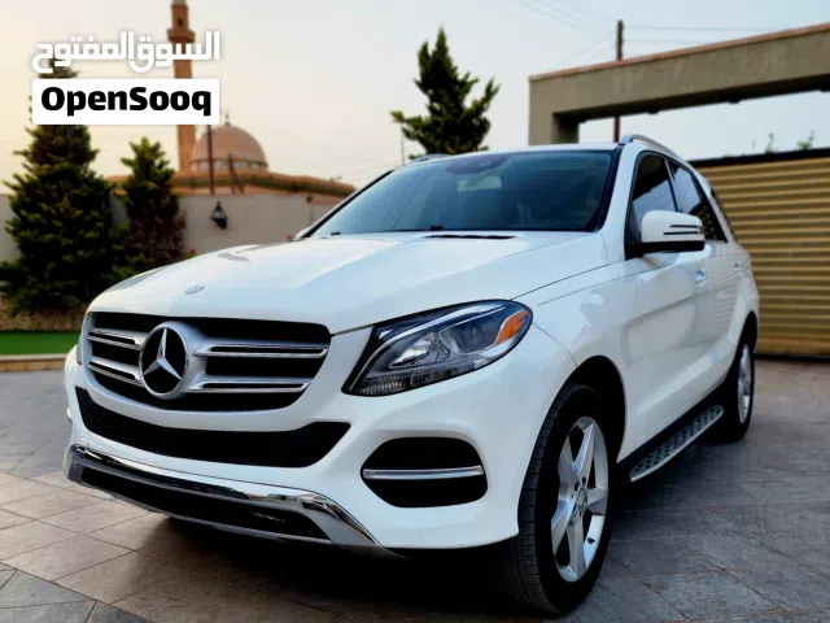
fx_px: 551
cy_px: 312
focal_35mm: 23
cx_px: 415
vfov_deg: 58.9
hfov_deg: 73.9
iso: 12
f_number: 1.8
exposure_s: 1/125
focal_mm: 6.4
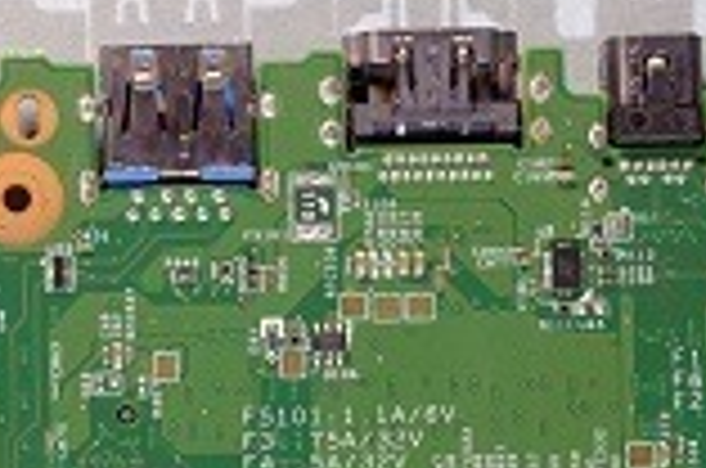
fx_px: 4352
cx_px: -139
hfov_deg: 9.2
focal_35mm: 222
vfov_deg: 6.0
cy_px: 868
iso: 100
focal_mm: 31
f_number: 8
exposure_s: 1/5
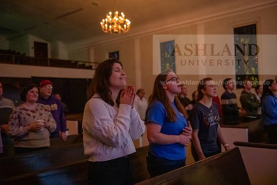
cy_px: 92
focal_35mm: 38
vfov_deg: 35.1
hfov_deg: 50.7
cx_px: 138
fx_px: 292
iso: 12800
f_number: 2.8
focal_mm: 38
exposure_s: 1/50
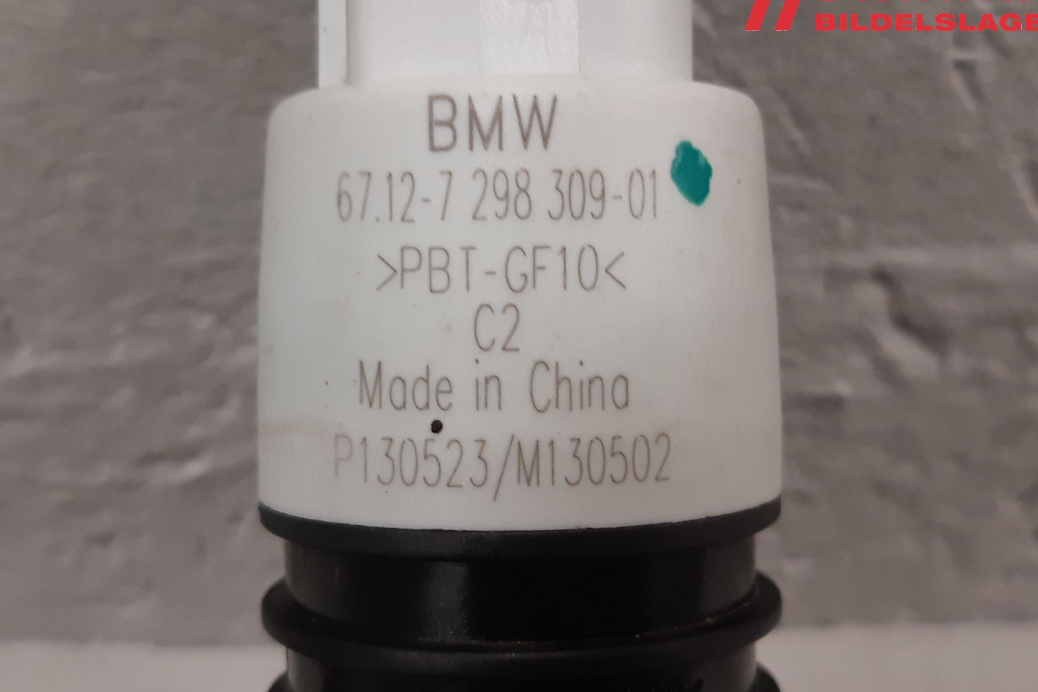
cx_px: 529
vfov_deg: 46.4
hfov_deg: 65.5
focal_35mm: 28
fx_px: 807
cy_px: 345
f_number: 1.7
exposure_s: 1/50
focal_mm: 3.93
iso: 160
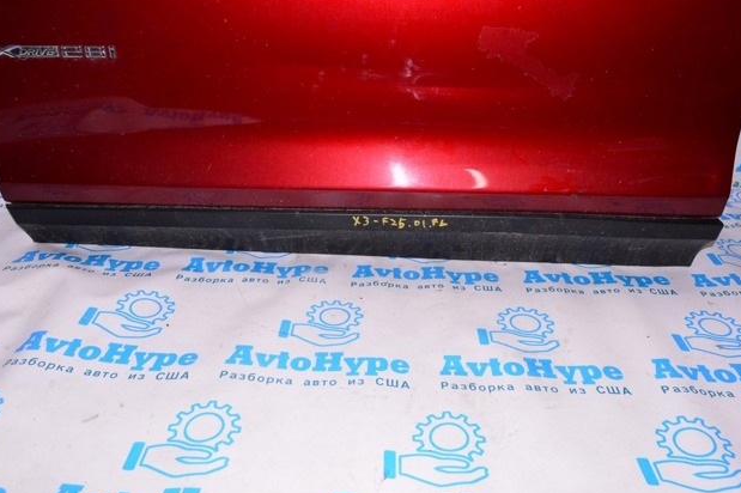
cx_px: 376
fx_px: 638
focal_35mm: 31
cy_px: 246
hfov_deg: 60.3
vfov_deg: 42.3
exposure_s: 1/200
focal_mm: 20
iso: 1600
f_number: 8
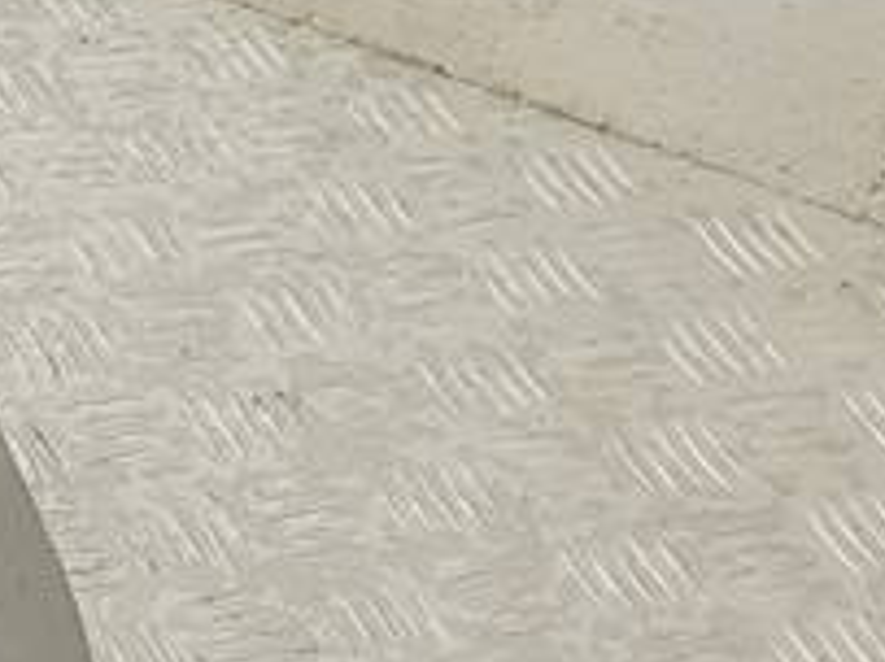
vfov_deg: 11.2
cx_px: -902
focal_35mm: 131
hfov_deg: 13.0
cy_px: 78
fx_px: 3347
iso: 64
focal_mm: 4.2
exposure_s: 1/100
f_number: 1.7
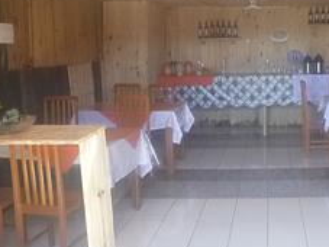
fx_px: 446
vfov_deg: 30.7
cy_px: 94
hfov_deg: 39.3
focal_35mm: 47
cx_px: 249
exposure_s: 1/40
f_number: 3.9
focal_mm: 4.5
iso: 400
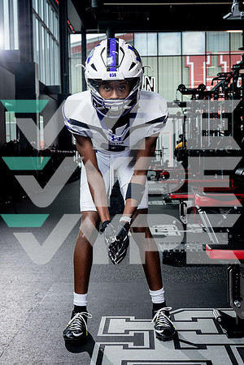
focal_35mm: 56
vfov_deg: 35.6
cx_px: 122
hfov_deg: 24.2
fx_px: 569
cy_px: 182
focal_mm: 56
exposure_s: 1/250
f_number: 8
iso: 640
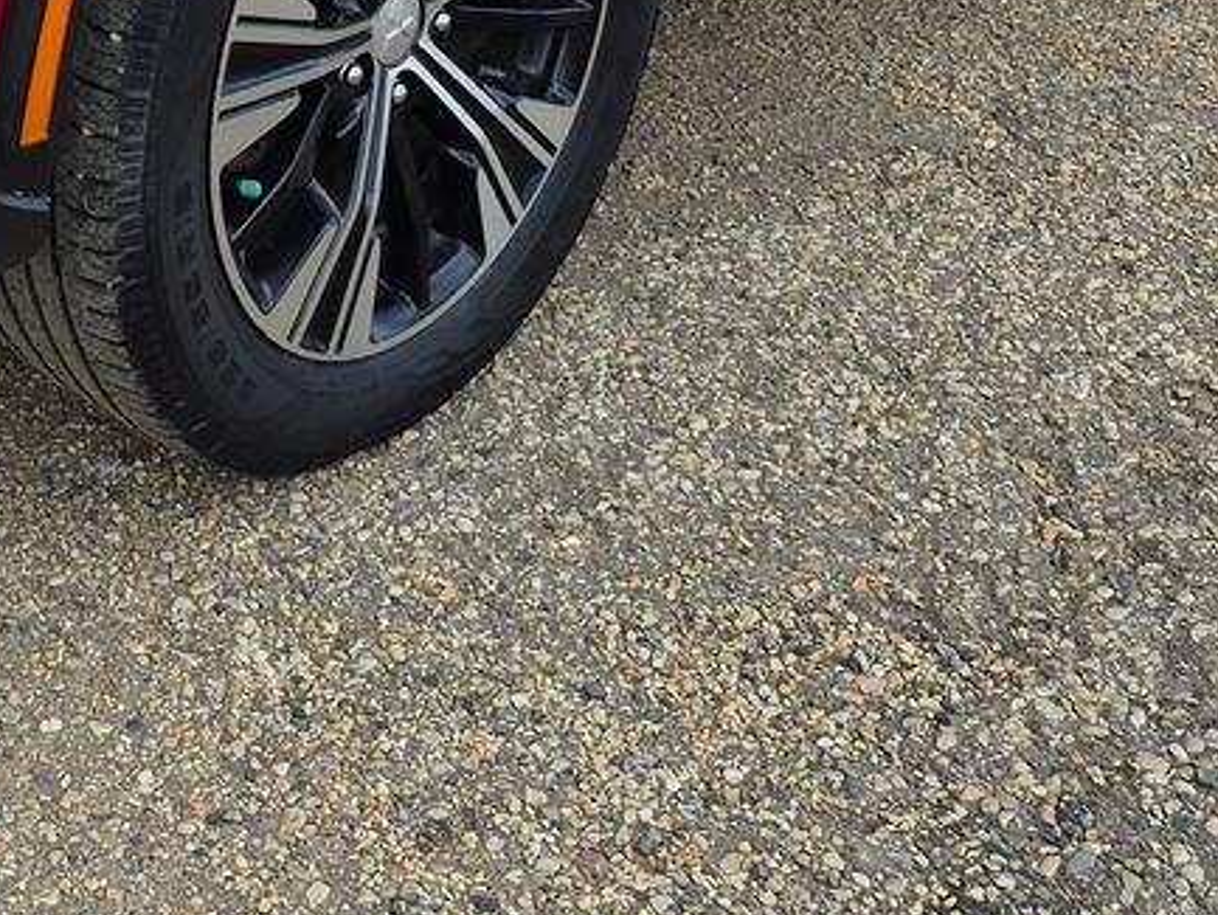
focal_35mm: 68
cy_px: -355
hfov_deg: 27.0
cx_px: 8
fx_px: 2393
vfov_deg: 19.5
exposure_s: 1/4096
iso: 80
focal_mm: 5.4
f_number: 1.8
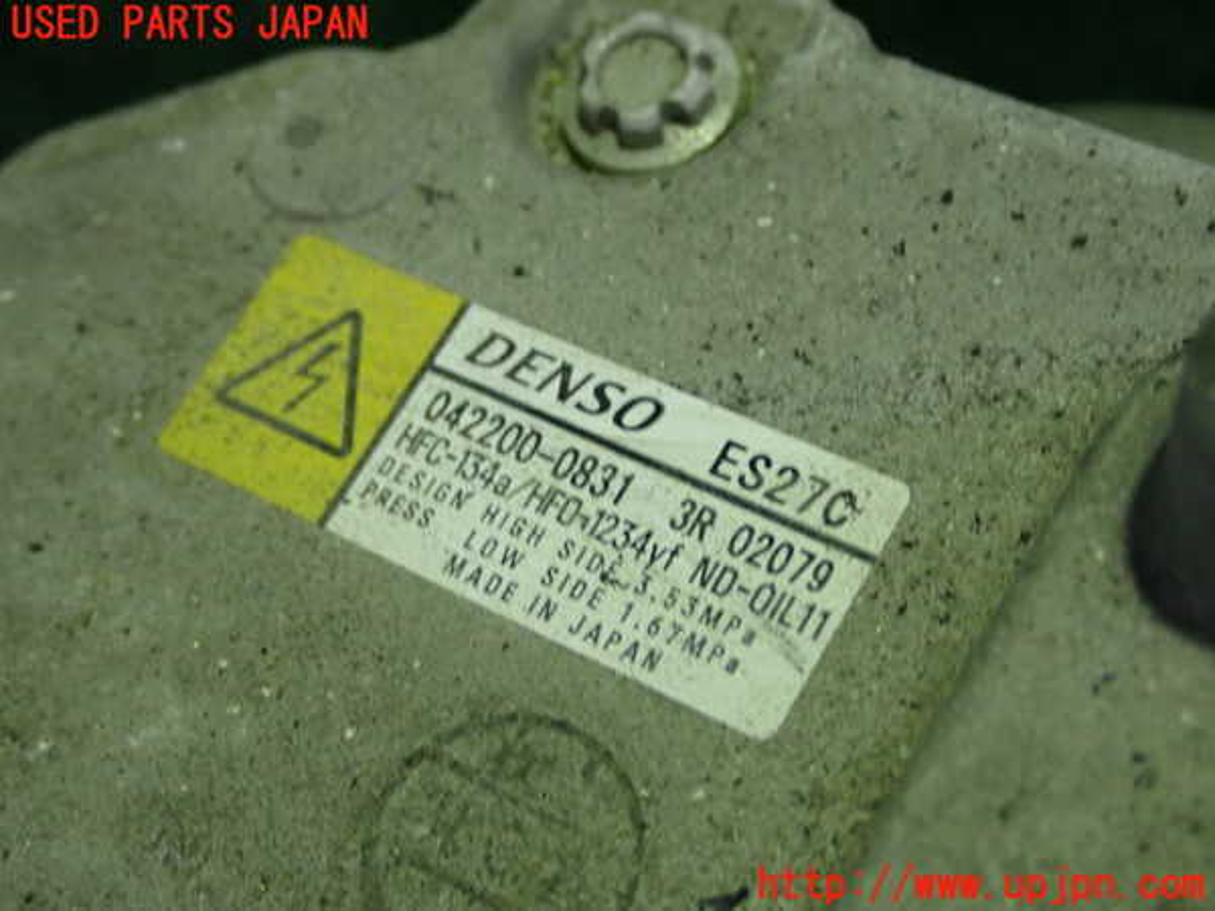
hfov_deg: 31.2
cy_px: 456
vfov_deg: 23.7
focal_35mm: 62
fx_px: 2176
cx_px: 608
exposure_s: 1/30
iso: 800
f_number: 3.6
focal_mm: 11.09
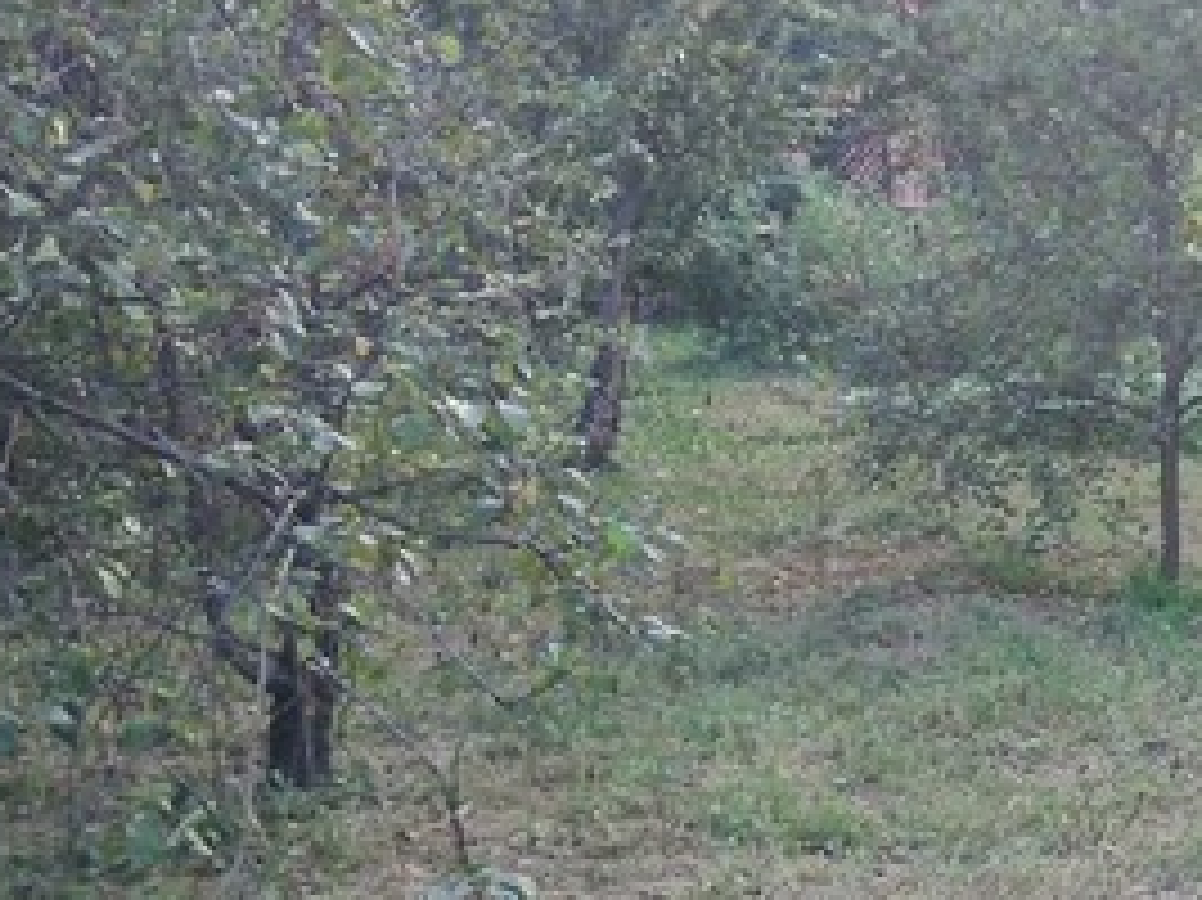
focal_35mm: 78
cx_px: 1454
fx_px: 2707
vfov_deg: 18.5
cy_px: 846
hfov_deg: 22.9
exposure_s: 1/100
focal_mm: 3.6
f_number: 1.8
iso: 175
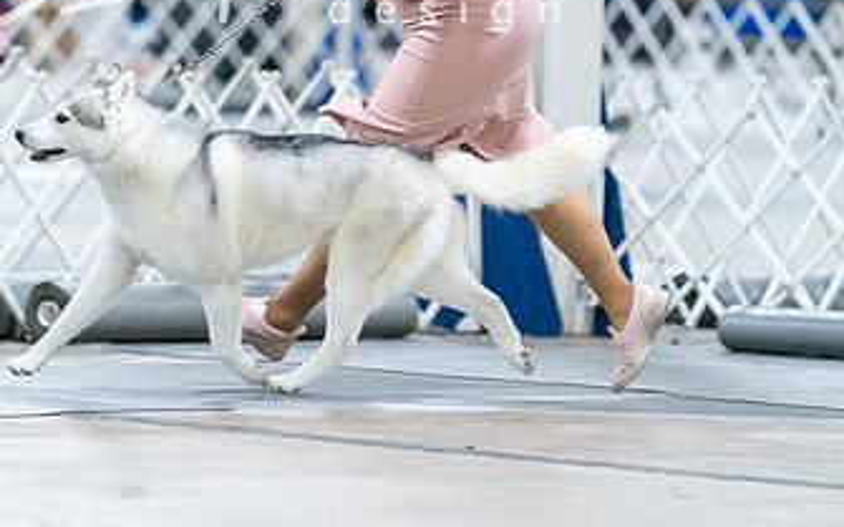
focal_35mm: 353
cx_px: 247
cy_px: 87
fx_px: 8116
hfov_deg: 6.0
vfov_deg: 3.7
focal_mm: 200
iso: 6400
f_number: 3.2
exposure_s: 1/250
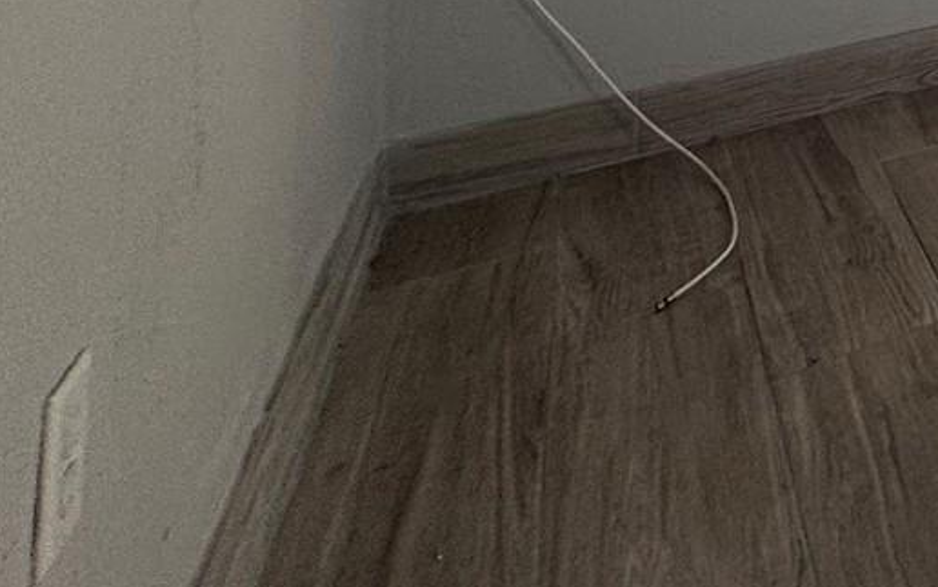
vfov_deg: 20.3
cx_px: 1418
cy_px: -462
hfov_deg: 28.1
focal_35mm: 46
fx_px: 1176
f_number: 2.2
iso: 100
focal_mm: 2.22
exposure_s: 1/99
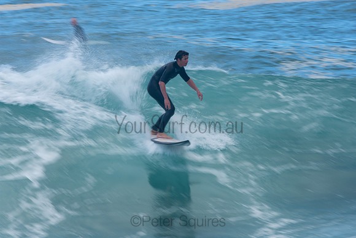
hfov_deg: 2.7
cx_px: 178
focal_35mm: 750
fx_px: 7418
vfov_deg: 1.8
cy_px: 119
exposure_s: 1/30
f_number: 18
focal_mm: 500
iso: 100
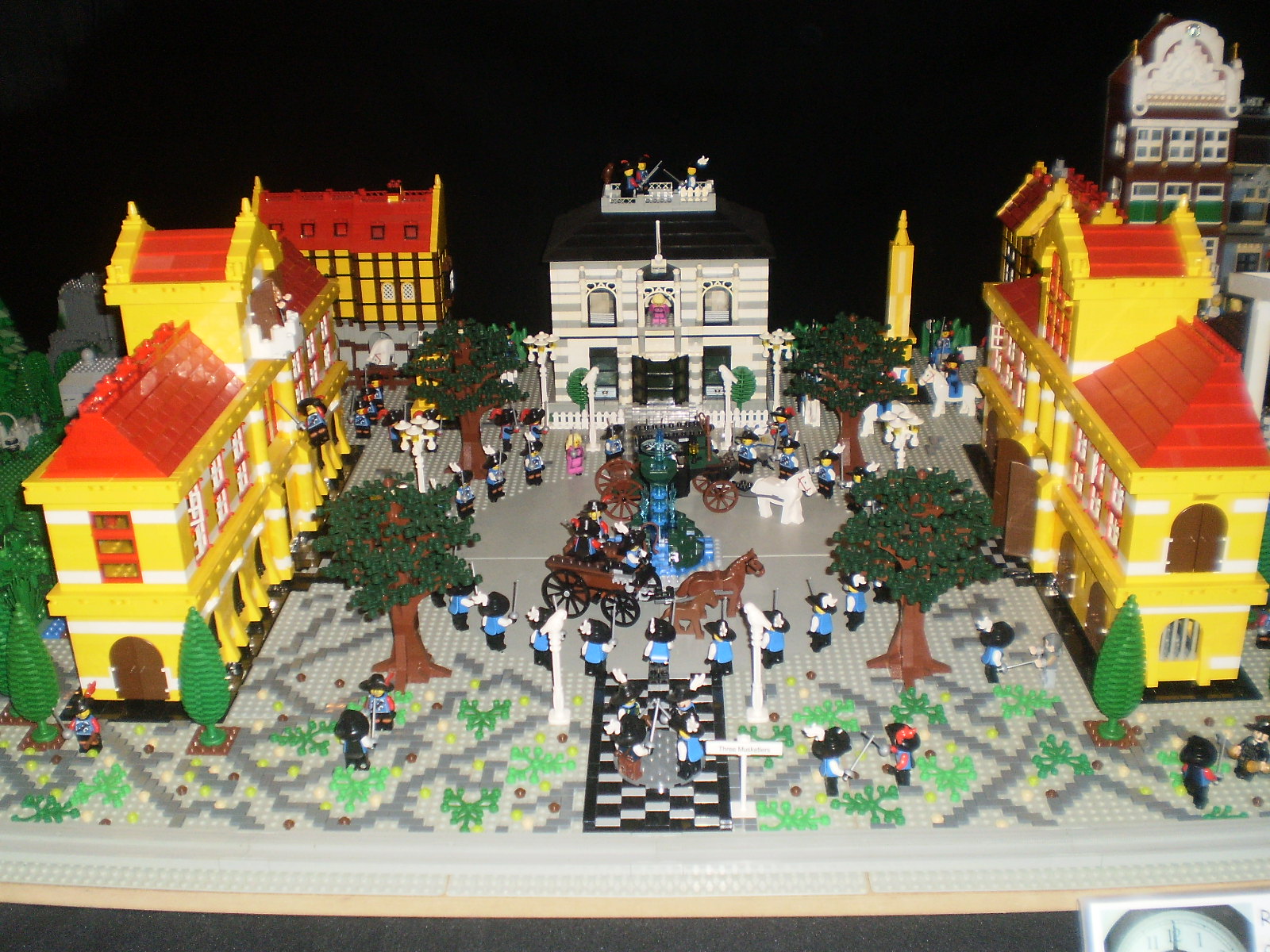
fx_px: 1321
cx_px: 635
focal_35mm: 36
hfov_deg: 51.4
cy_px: 476
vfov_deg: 39.7
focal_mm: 6.3
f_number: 3.1
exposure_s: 1/30
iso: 125
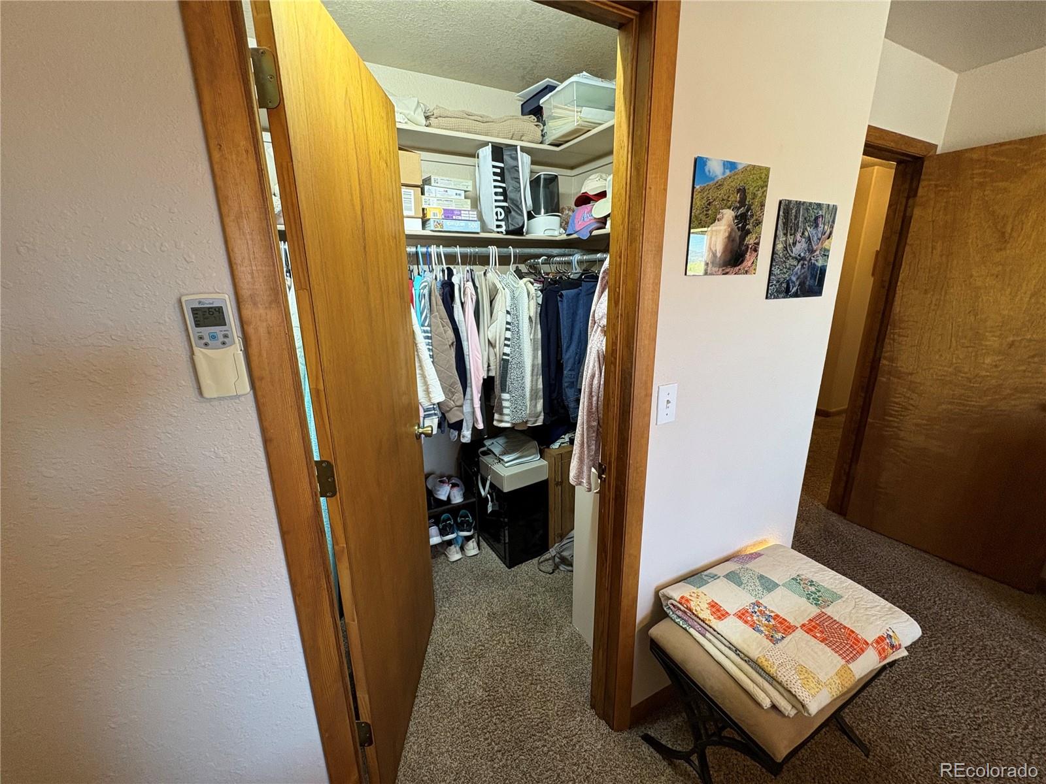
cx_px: 523
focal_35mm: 14
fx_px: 423
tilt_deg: -15.2
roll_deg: +1.4
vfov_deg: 85.7
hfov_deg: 102.1
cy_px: 392
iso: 250
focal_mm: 2.22
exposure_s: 1/60
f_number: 2.2
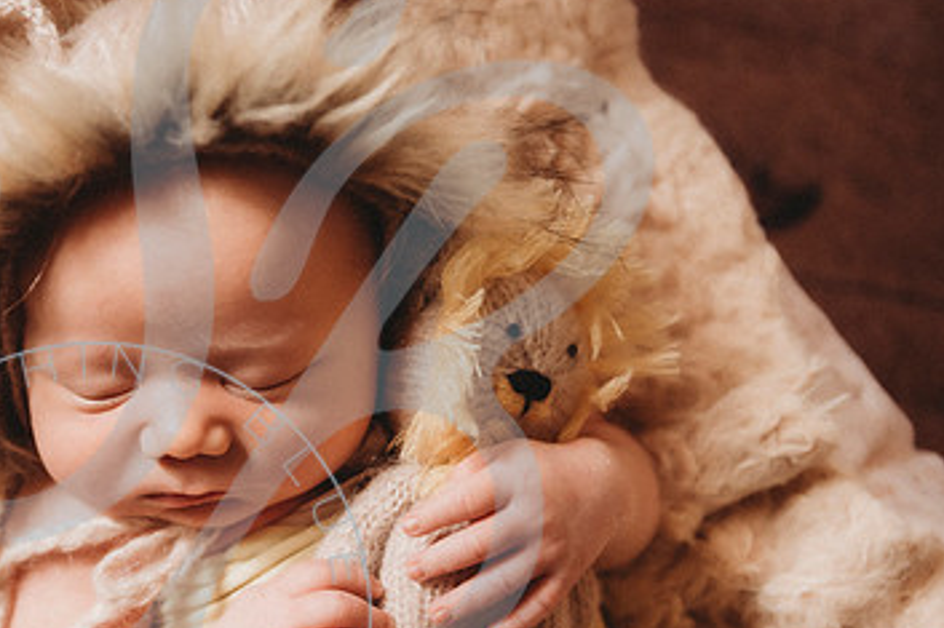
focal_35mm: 74
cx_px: 230
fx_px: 1939
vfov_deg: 18.4
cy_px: 391
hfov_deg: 27.0
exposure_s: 1/125
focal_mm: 45
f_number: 2.8
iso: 1000
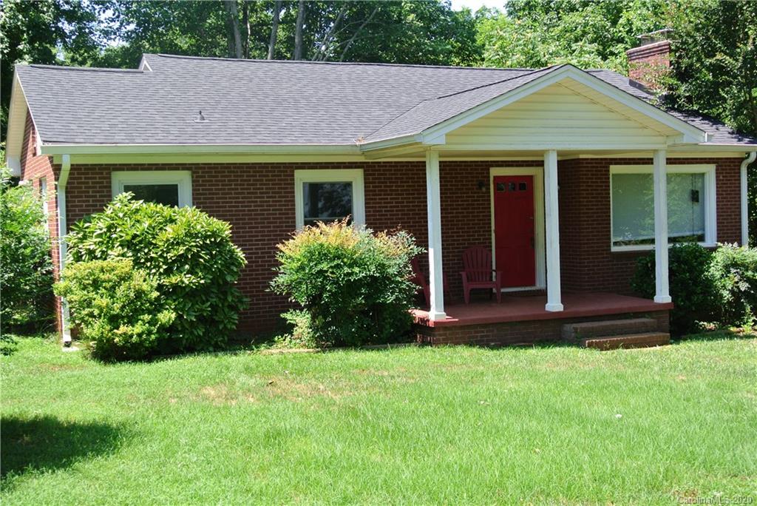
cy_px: 253
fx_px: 989
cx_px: 378
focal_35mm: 47
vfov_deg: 28.7
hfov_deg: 41.9
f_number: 4.5
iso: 100
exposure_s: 1/200
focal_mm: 17.5
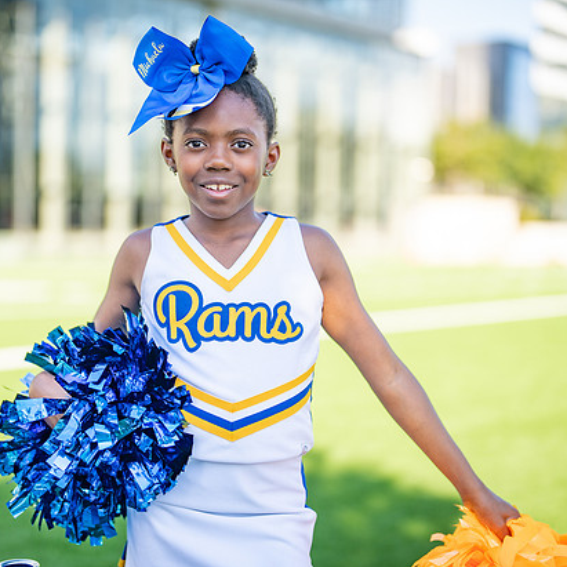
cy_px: 290
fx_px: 1223
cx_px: 236
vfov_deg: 26.1
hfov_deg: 26.1
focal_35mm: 66
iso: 100
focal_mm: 50
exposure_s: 1/2000
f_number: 1.2
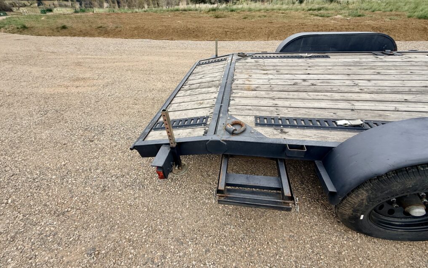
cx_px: 215
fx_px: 175
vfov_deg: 74.6
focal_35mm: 15
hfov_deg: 101.5
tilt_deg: -32.6
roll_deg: +4.6
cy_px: 122
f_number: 2.2
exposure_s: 1/574
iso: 50
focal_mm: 2.22
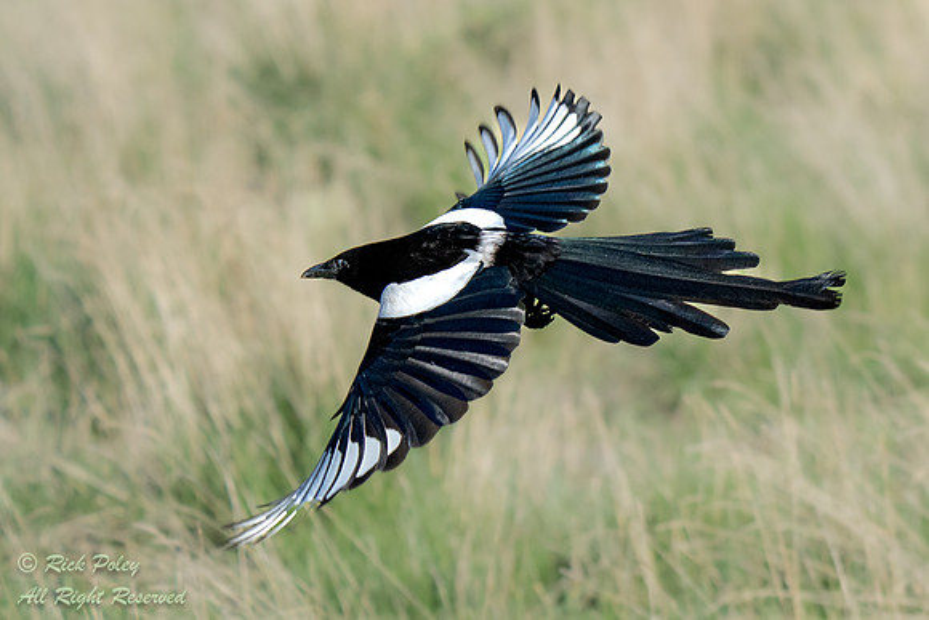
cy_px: 442
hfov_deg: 4.3
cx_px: 1117
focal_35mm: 481
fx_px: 12416
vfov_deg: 2.9
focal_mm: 200
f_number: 7.1
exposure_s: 1/2500
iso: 800
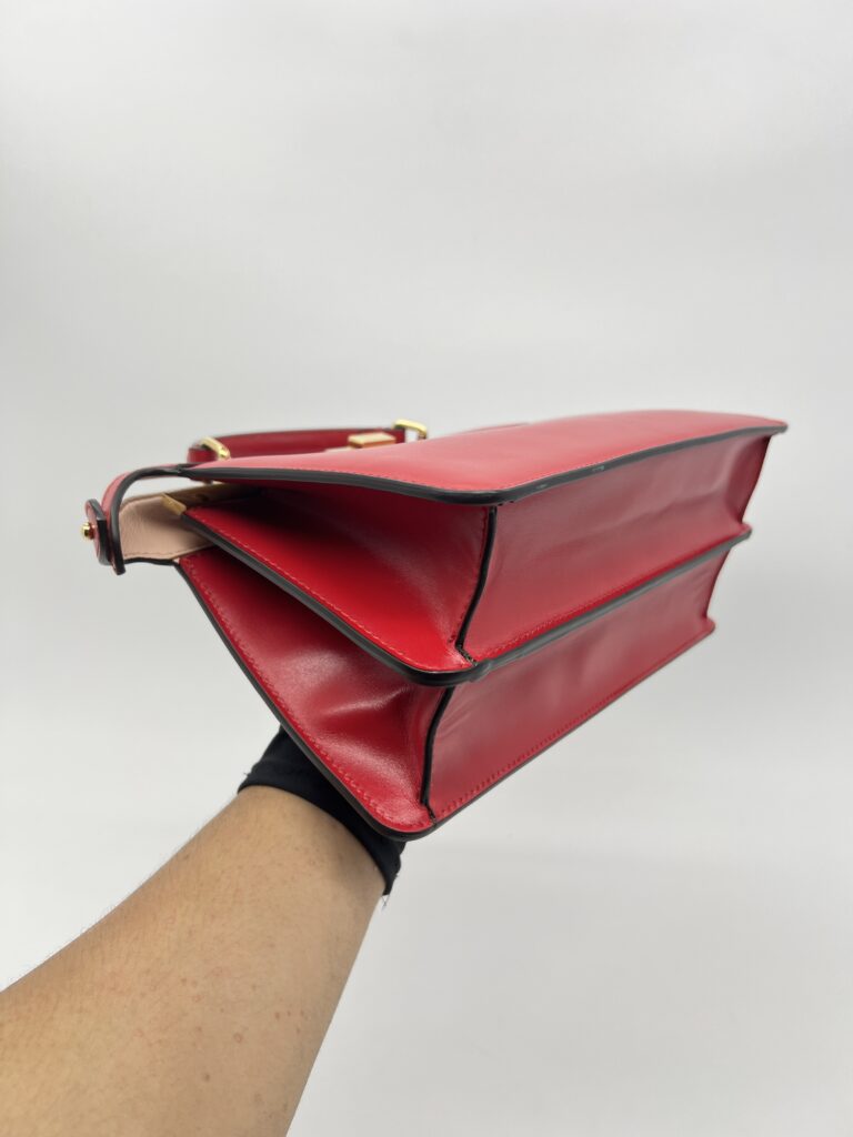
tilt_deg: -21.1
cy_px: 568
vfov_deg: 67.3
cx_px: 426
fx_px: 854
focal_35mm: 26
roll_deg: -0.2
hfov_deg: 53.1
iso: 32
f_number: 1.5
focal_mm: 5.7
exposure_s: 1/107
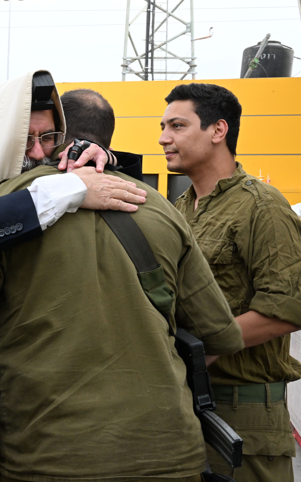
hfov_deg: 22.5
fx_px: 709
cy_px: 240
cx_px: -38
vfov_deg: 37.5
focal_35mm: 54
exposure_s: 1/50
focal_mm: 35
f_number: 22
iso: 4000
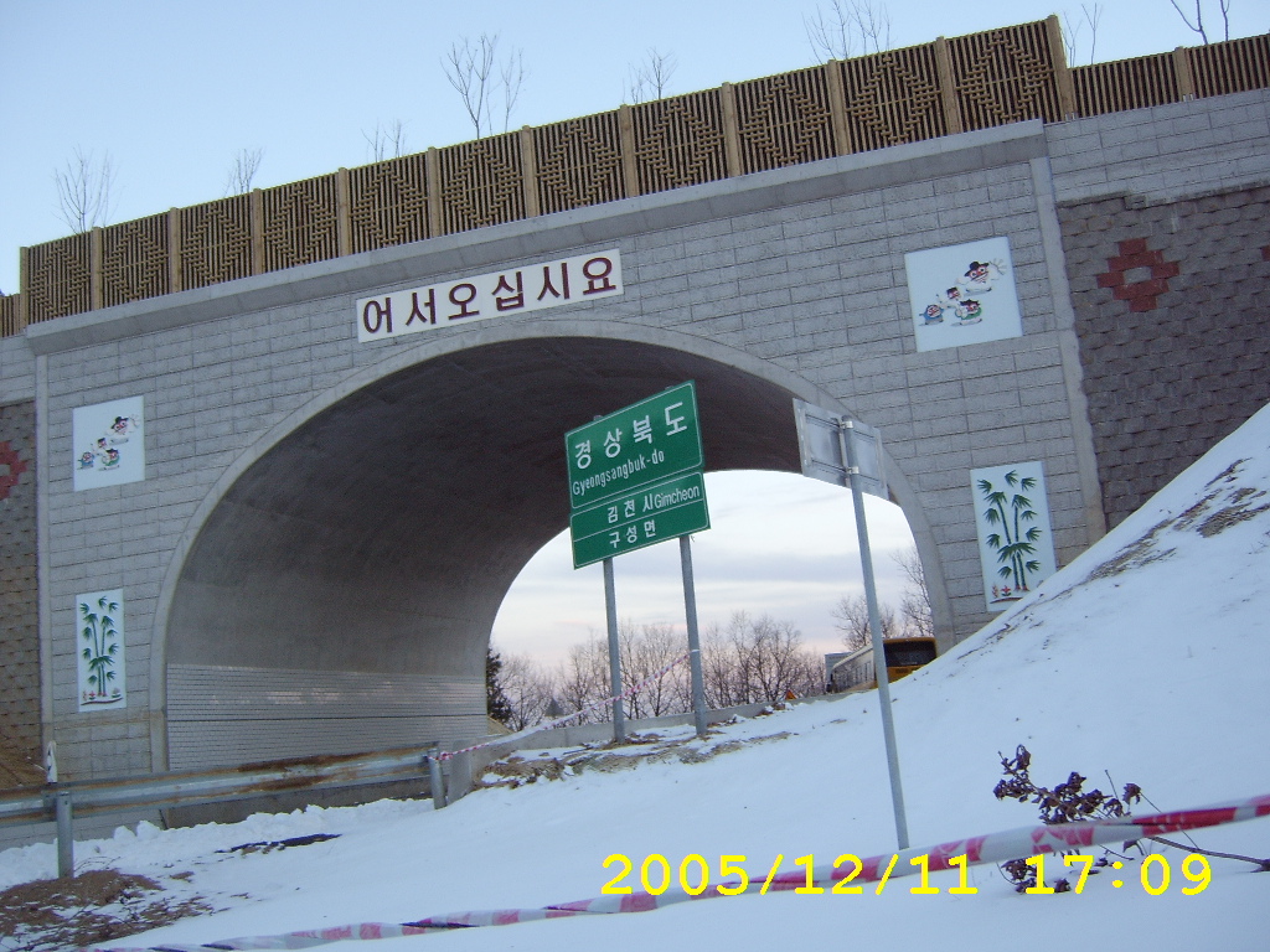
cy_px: 476
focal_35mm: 31
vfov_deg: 45.4
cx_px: 635
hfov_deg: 58.4
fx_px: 1137
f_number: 2.7
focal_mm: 8.13
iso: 100
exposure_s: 1/42
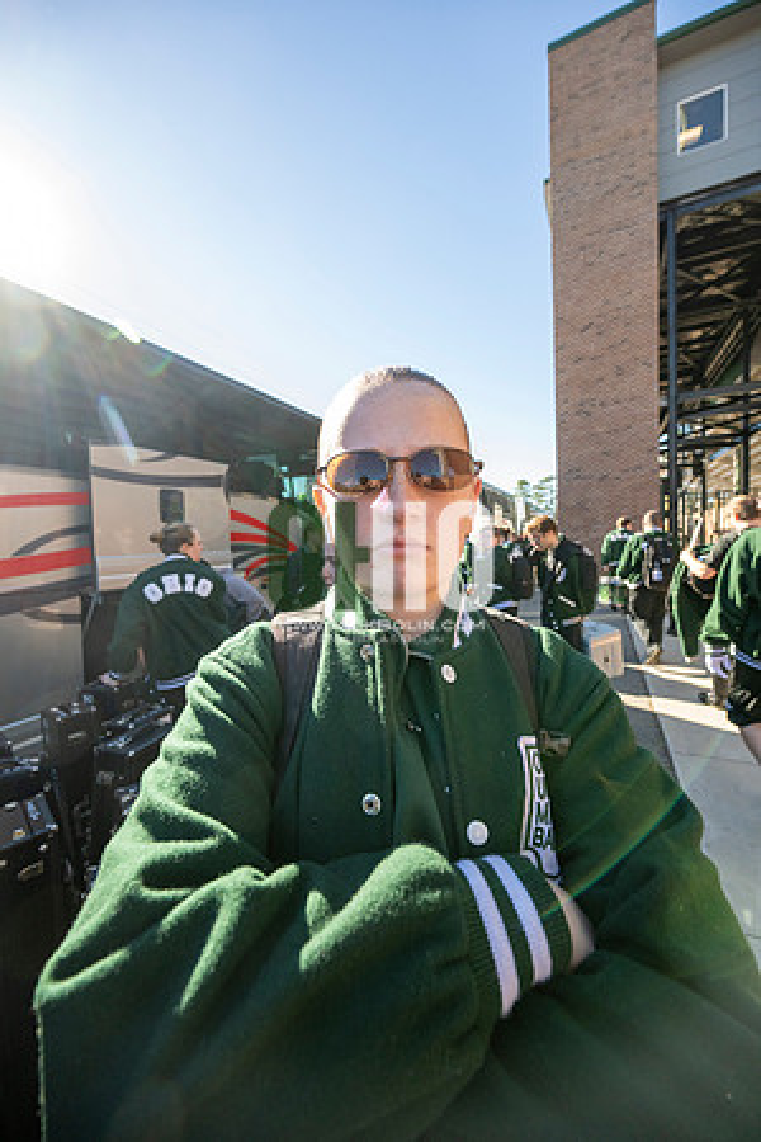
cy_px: 571
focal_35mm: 14
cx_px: 380
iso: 1250
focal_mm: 14
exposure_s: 1/2000
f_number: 5
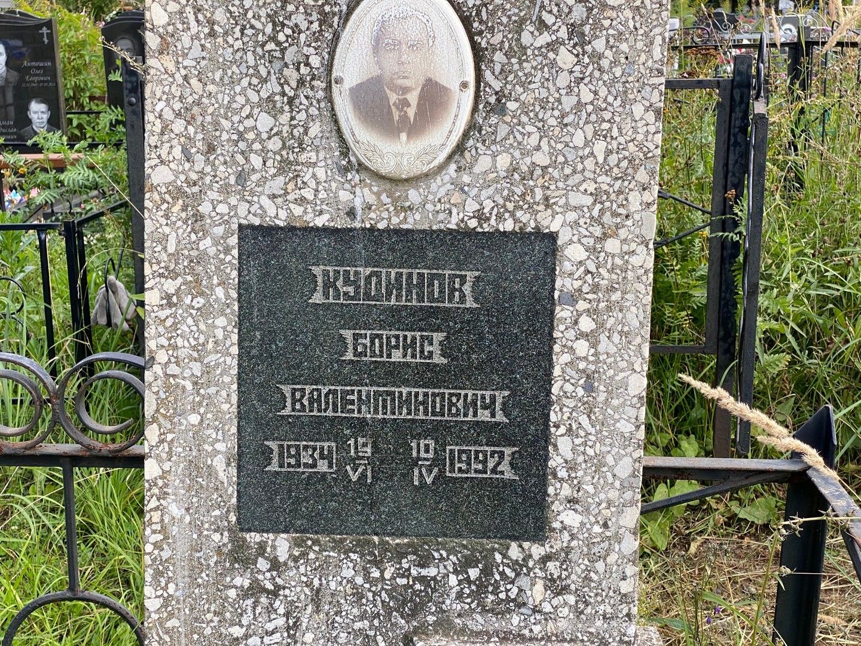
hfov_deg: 36.8
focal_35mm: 52
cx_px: 430
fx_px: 1293
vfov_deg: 28.0
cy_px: 323
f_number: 2
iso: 20
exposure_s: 1/294
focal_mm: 6
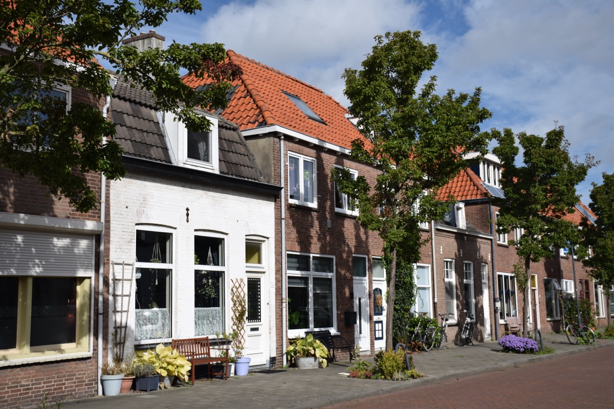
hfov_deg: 41.1
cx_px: 307
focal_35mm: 48
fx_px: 819
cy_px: 204
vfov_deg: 28.1
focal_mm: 32
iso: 100
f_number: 6.3
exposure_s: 1/800
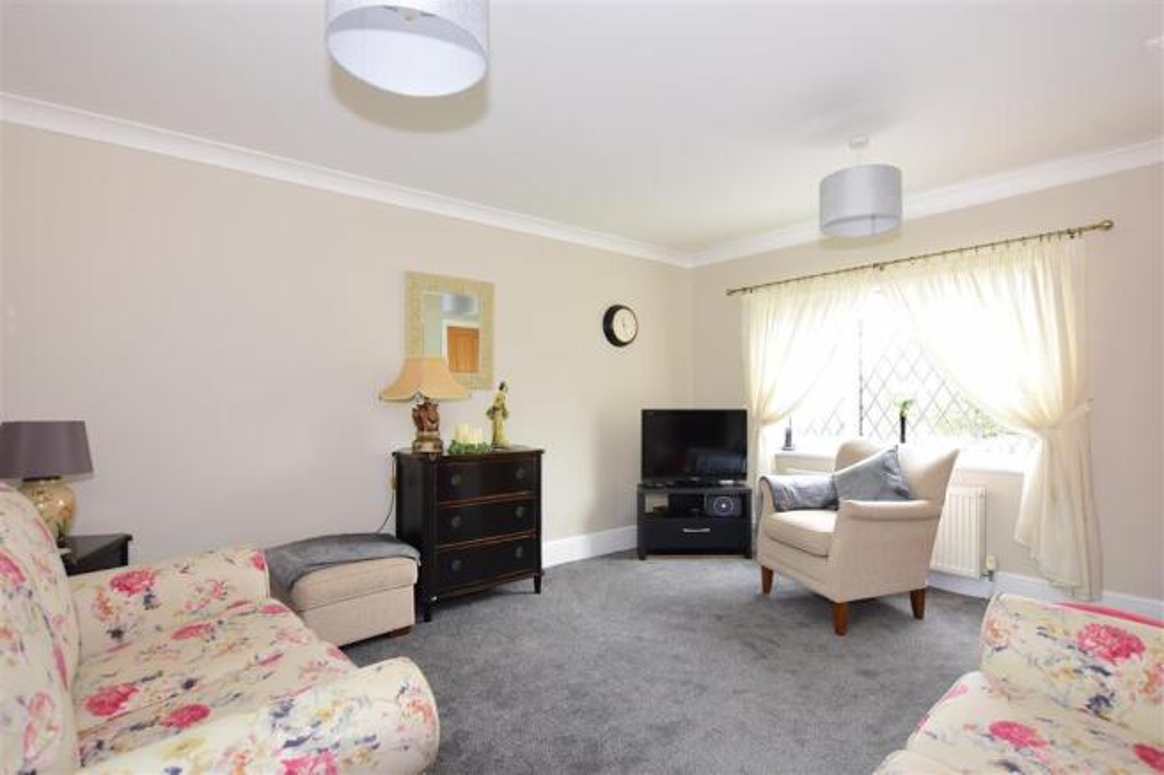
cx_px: 582
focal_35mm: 15
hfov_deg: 100.4
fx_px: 485
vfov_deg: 77.3
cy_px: 388
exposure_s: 1/13
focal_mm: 10
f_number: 5.6
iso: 400
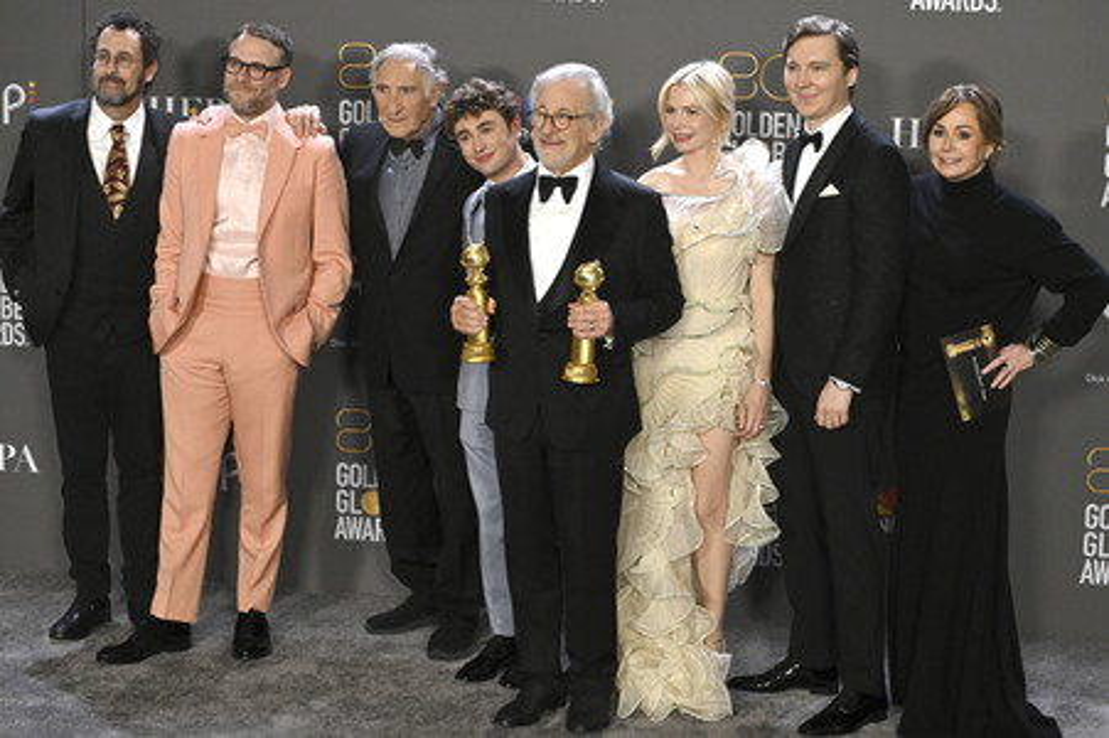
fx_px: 2155
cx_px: 554
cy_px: 369
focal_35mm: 70
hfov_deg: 28.9
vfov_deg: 19.4
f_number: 8
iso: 6400
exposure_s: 1/400
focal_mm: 70
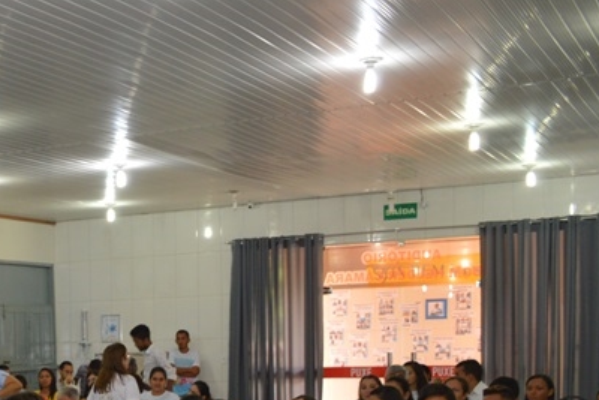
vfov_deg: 18.8
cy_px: 471
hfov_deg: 25.9
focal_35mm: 69
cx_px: -135
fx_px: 1148
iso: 400
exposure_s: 1/60
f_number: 4
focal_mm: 18
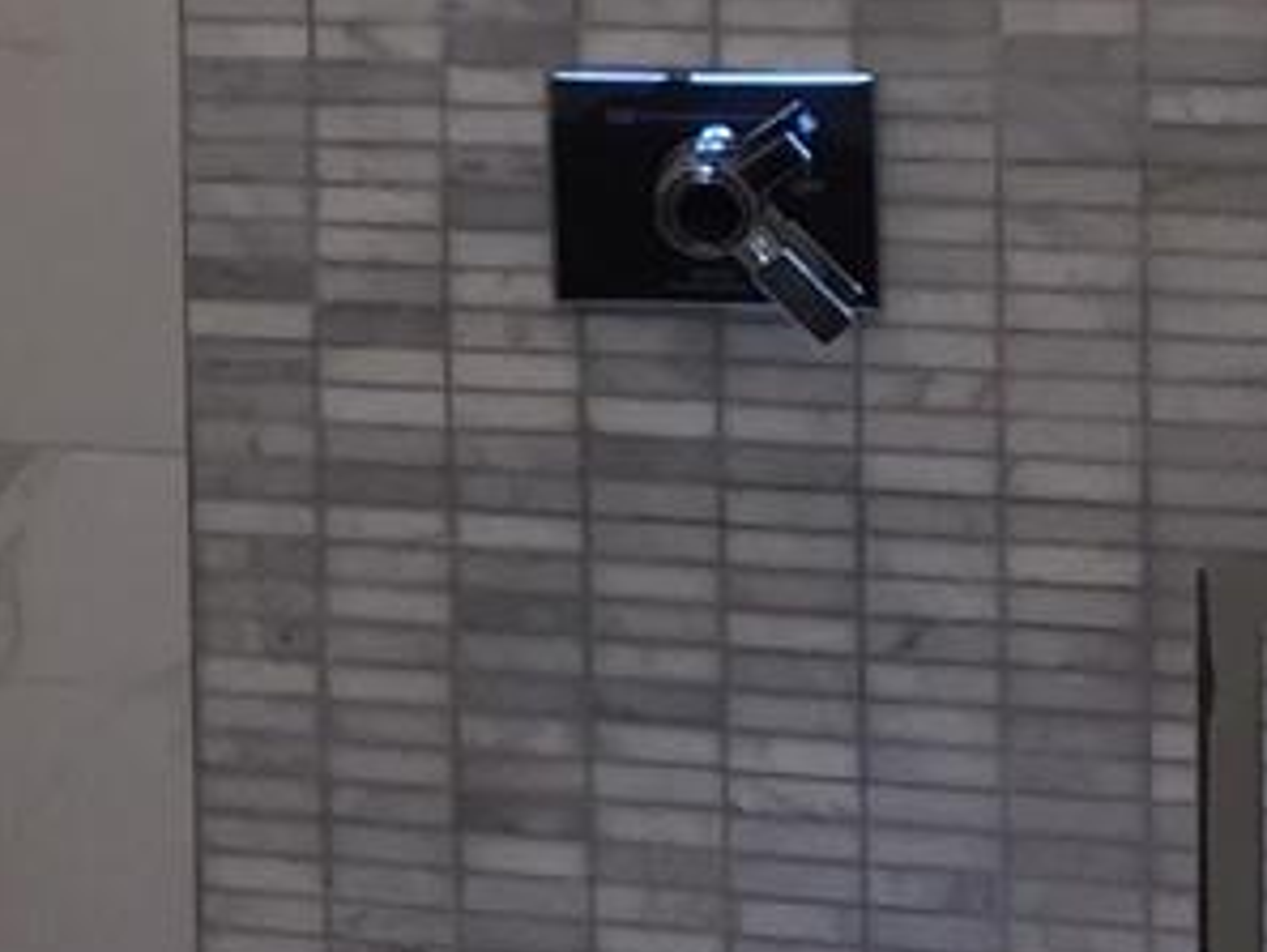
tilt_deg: -2.4
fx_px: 5712
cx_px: -1988
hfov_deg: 10.5
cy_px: -252
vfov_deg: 9.4
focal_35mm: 156
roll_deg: +1.9
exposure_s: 1/40
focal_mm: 4.15
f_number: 2.2
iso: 32
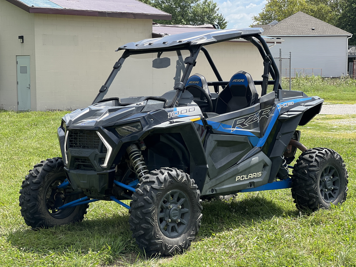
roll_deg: -0.6
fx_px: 792
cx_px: 178
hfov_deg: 25.3
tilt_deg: -5.0
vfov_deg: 19.1
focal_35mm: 77
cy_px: 134
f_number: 2.8
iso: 32
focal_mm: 9
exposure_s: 1/316
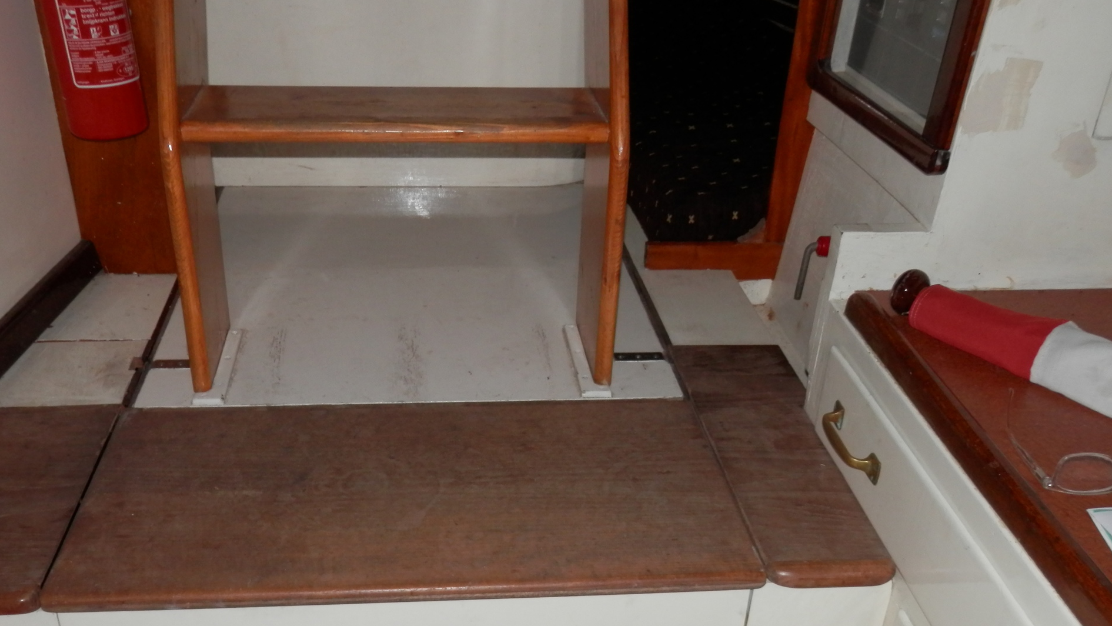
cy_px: 447
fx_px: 1062
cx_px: 516
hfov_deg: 55.2
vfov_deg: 32.4
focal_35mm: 36
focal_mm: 4.5
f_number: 3
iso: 100
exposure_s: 1/30
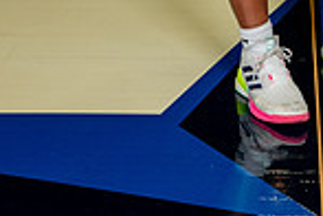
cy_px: -267
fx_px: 1265
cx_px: 327
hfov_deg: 14.3
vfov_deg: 9.0
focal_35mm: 141
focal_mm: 46
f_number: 7.1
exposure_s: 1/200
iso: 800
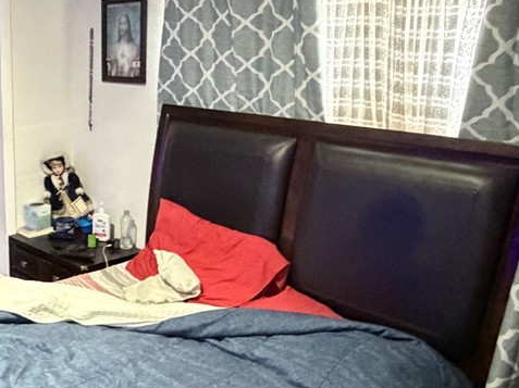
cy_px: 273
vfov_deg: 30.5
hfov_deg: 36.6
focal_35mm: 47
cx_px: 9
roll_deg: +2.8
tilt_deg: -20.7
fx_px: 704
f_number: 2.2
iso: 1250
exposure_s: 1/49
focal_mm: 2.22
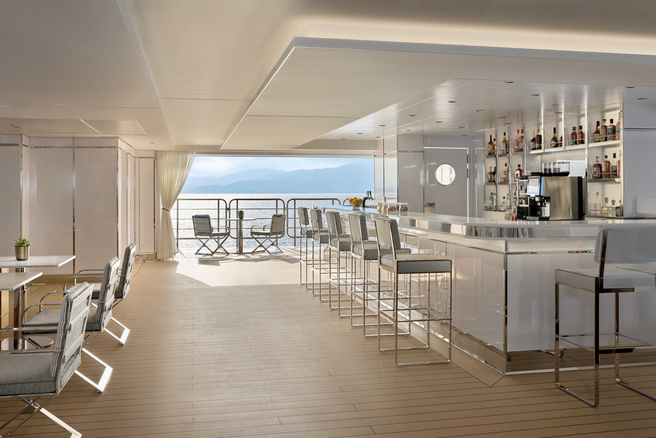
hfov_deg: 54.4
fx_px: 638
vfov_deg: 37.9
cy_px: 219
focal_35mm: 35
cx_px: 328
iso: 400
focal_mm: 35
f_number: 11
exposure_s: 1/60
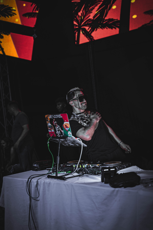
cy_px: 115
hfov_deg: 27.0
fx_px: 319
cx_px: 76
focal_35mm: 50
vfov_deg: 39.6
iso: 200
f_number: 1.8
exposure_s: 1/125
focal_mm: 50
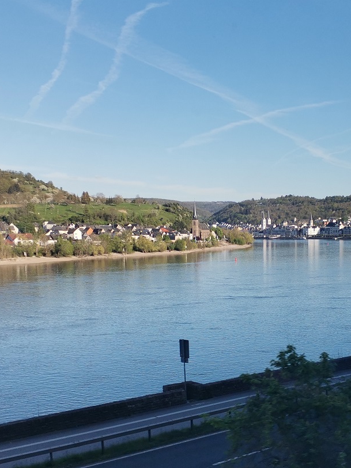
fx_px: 649
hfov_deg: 29.9
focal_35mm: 48
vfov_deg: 39.4
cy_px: 294
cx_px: 250
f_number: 1.8
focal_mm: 4.75
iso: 50
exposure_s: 1/668
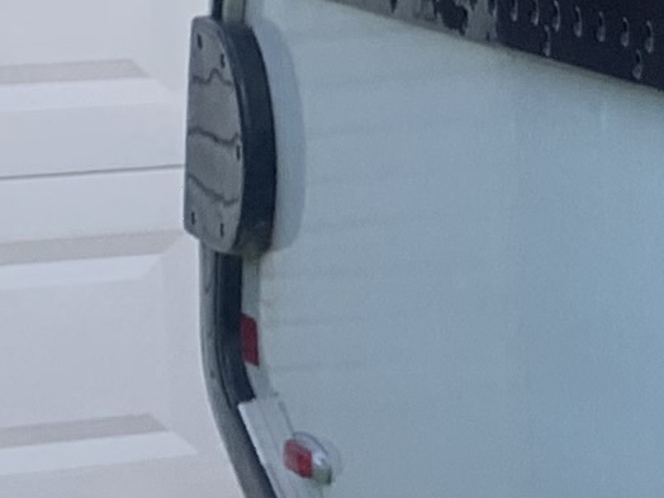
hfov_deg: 8.1
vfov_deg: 7.4
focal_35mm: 200
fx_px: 3836
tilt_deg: -4.5
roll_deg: +0.1
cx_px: 2120
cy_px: 133
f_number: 1.8
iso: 25
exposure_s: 1/835
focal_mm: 4.25
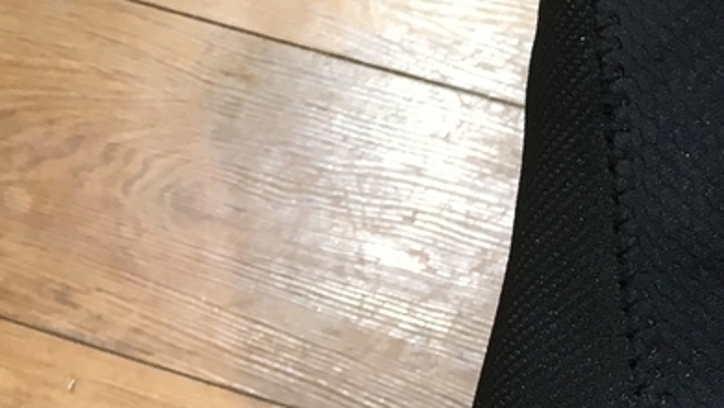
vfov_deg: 12.2
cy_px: -87
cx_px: 1087
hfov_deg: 19.2
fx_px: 1862
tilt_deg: -64.8
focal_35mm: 97
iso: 64
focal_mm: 4.15
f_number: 2.2
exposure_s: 1/30
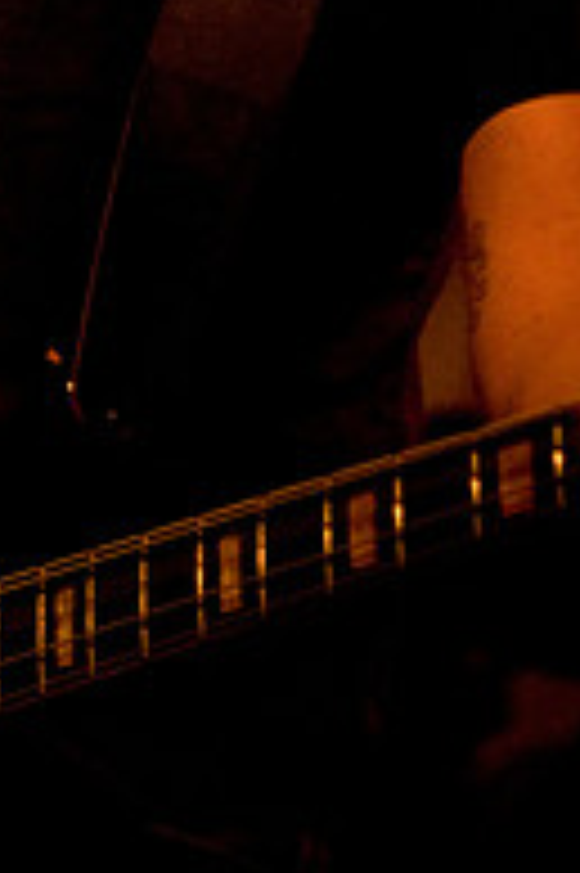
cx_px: 321
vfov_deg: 9.5
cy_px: -18
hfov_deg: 6.3
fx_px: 5229
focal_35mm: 216
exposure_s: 1/60
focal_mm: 62
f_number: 2.8
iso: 1250
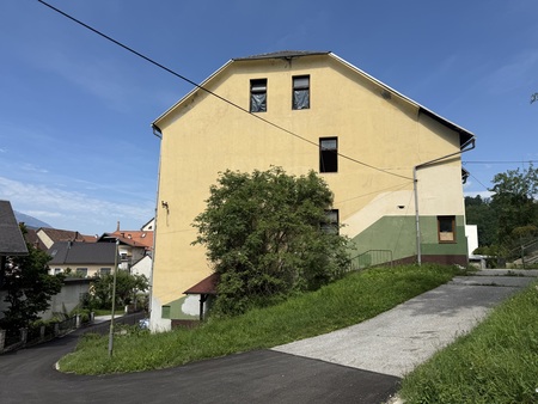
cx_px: 269
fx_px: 373
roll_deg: -0.9
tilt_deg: +8.5
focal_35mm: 24
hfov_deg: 71.6
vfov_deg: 56.9
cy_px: 202
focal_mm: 6.76
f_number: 1.78
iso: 80
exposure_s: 1/5714
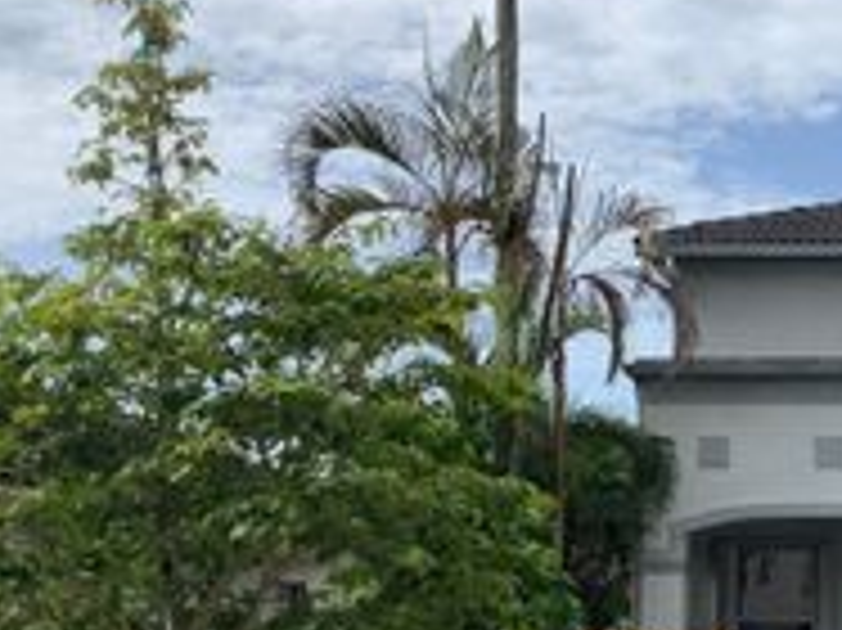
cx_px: 1045
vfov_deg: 17.7
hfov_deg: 21.6
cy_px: 416
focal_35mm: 83
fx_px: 2018
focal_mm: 3.3
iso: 25
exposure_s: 1/1733
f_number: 2.4
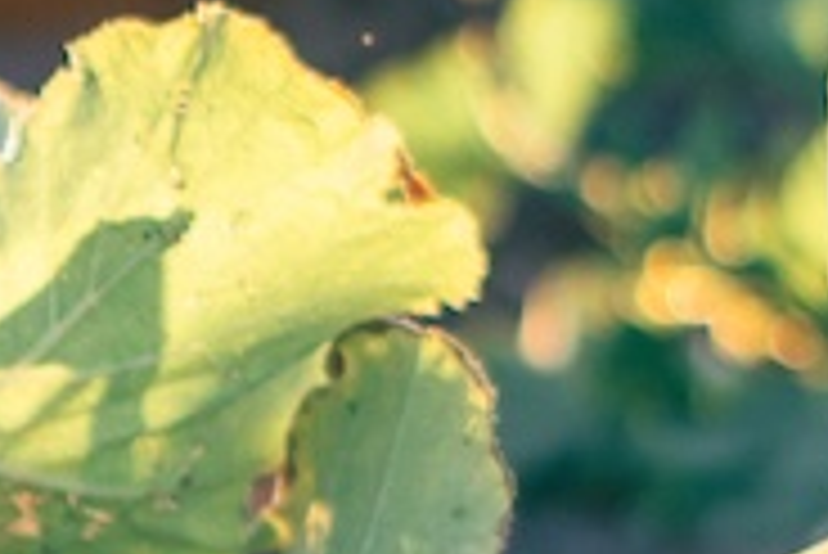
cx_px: -207
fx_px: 9368
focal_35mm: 407
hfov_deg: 5.0
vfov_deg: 3.4
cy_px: 619
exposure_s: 1/320
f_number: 2
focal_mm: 50
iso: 125
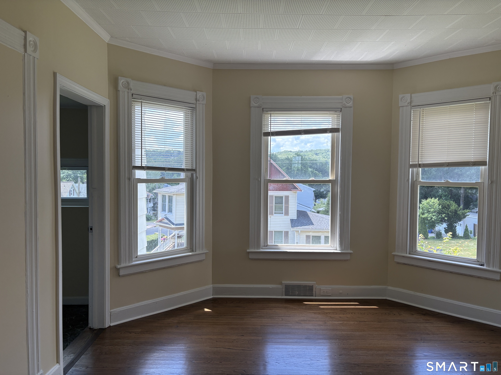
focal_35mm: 26
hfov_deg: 67.3
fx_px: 376
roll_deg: -0.8
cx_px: 250
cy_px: 188
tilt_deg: -2.3
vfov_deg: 53.1
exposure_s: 1/422
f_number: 1.6
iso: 64
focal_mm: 5.96
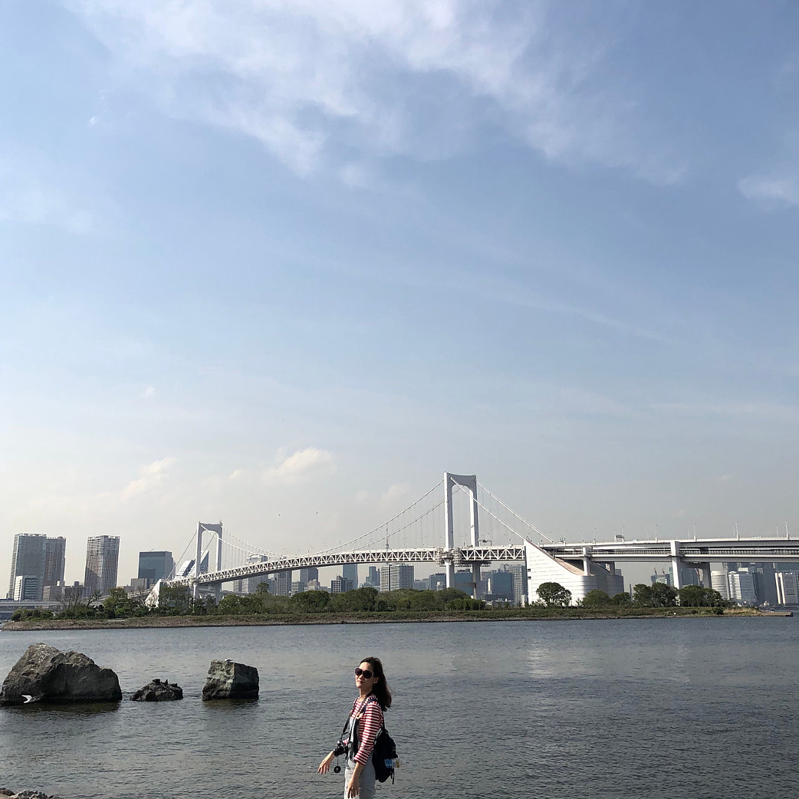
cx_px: 414
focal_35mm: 38
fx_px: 992
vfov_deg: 43.6
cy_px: 306
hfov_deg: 43.9
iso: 25
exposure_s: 1/4000
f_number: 1.8
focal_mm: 4
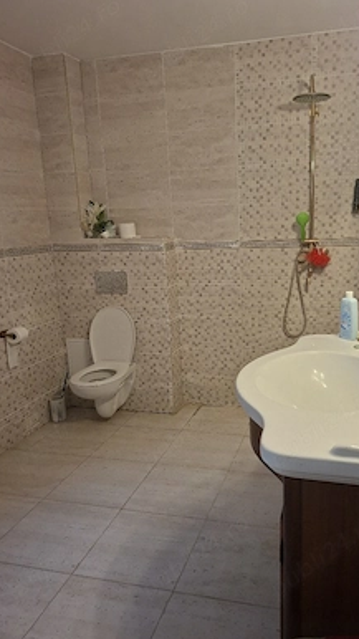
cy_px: 318
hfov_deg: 43.9
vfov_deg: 71.9
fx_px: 440
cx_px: 228
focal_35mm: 26
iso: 320
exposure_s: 1/100
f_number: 1.8
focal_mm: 5.54
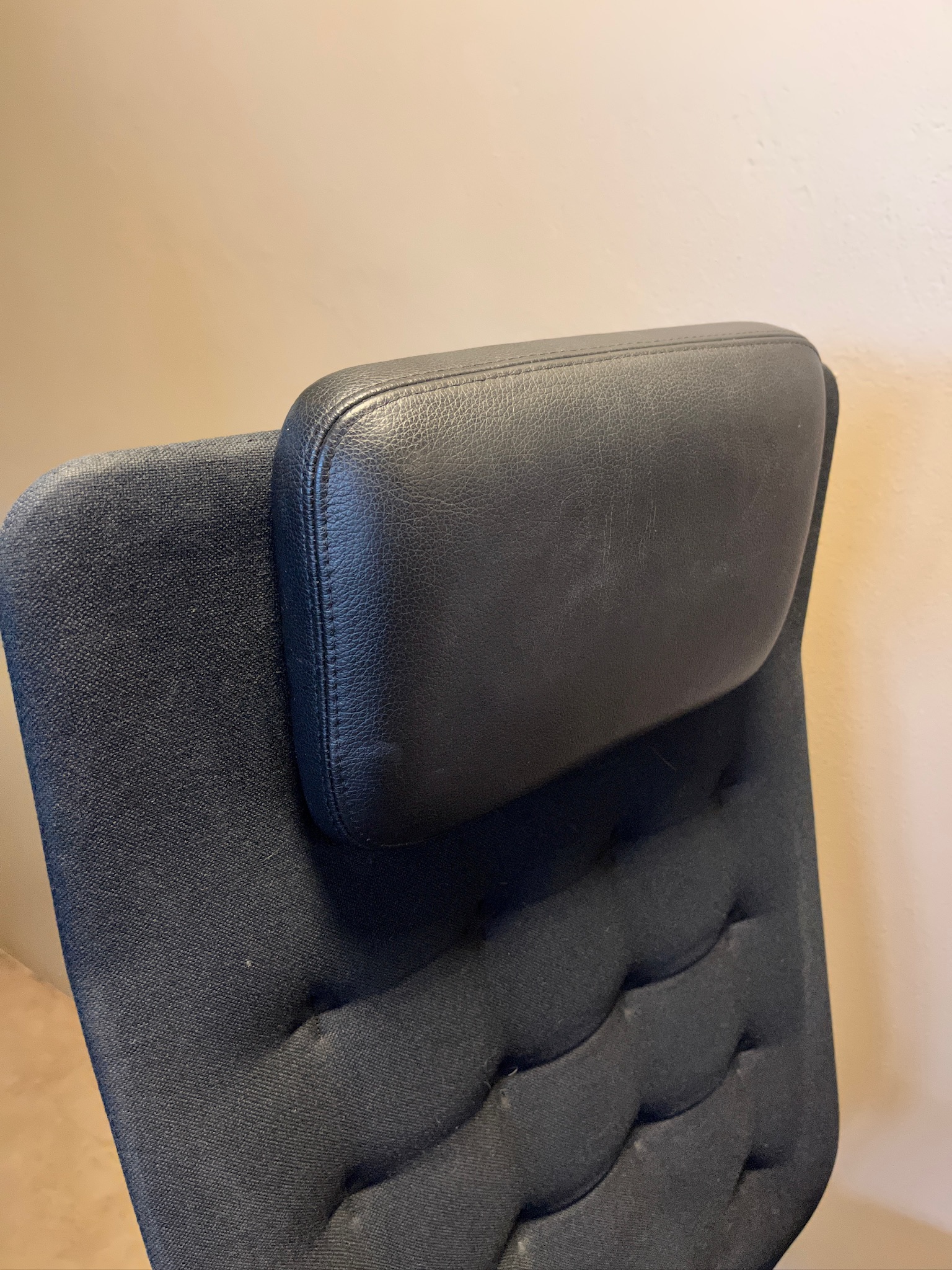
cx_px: 476
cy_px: 635
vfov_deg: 67.3
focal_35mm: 26
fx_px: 953
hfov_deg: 53.1
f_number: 1.6
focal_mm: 5.1
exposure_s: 1/33
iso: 500
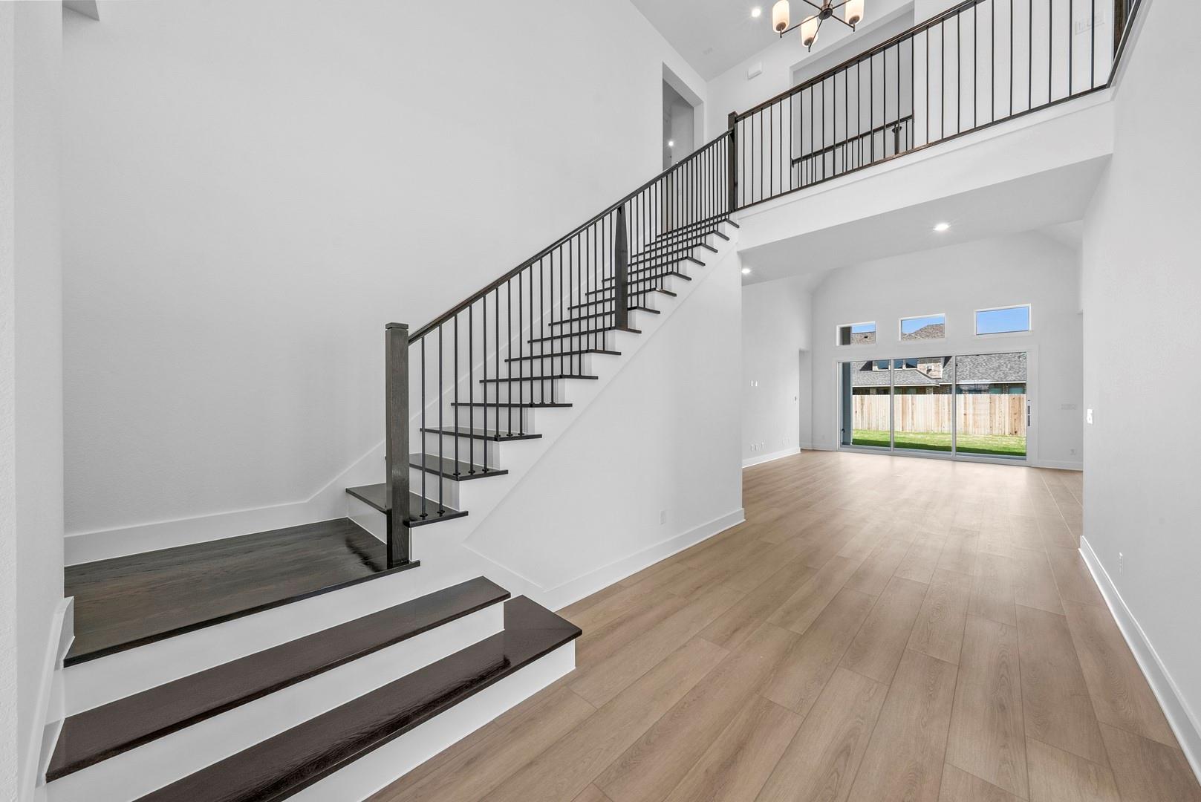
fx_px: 401
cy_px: 401
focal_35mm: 12
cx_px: 600
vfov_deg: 90.1
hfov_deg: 112.6
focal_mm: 12
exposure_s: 1/6
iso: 640
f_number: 11
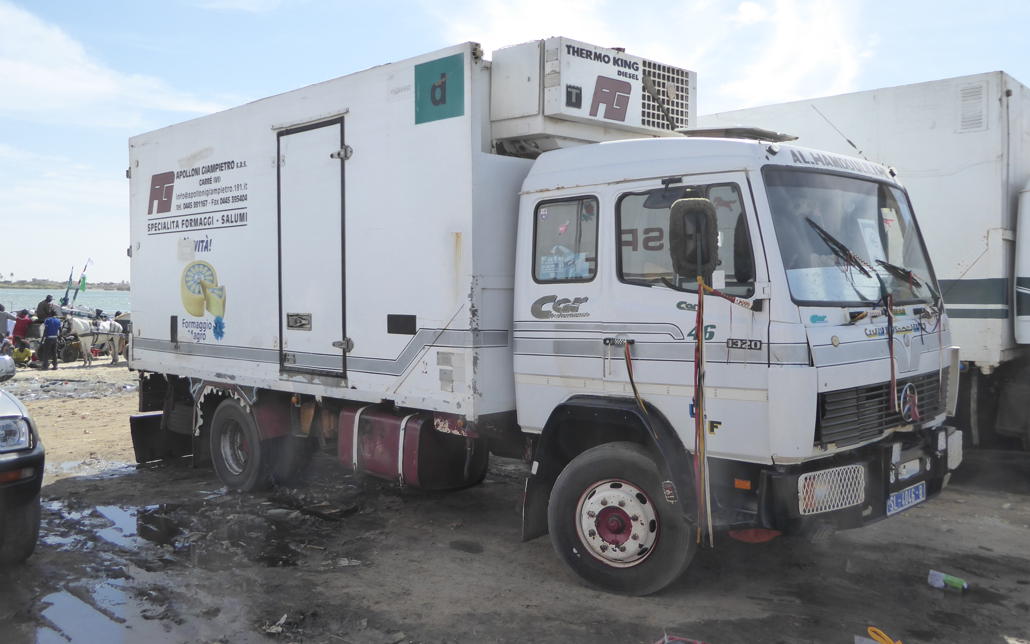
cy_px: 309
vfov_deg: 37.3
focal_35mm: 34
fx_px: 954
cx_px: 516
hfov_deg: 56.7
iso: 160
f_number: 3.5
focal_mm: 5.4
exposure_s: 1/800
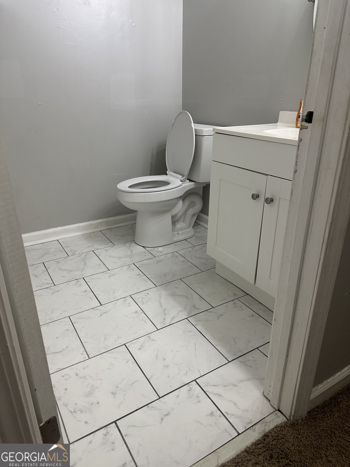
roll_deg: -1.9
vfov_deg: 71.6
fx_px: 324
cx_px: 175
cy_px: 234
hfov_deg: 56.8
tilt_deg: -22.8
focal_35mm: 24
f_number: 1.78
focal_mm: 6.86
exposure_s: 1/60
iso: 125
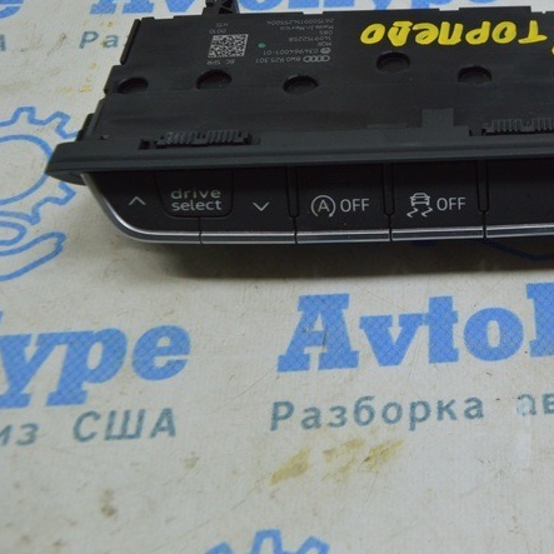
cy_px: 162
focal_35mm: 53
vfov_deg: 31.8
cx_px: 545
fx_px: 960
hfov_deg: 30.1
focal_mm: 18
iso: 400
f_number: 5.6
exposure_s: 1/40
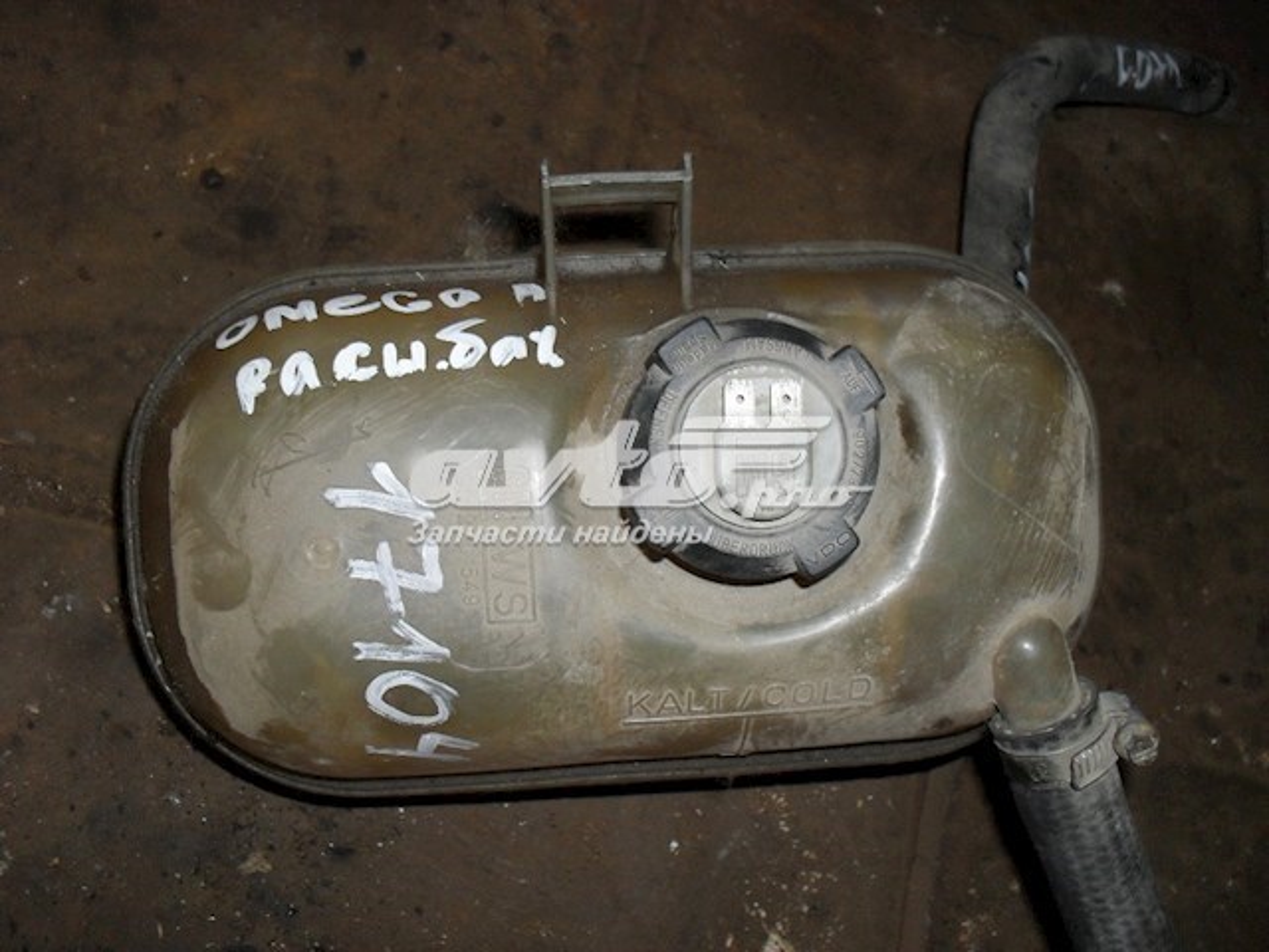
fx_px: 1283
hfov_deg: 52.6
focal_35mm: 35
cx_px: 634
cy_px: 476
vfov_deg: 40.7
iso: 200
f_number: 3.2
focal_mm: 6.3
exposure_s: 1/45
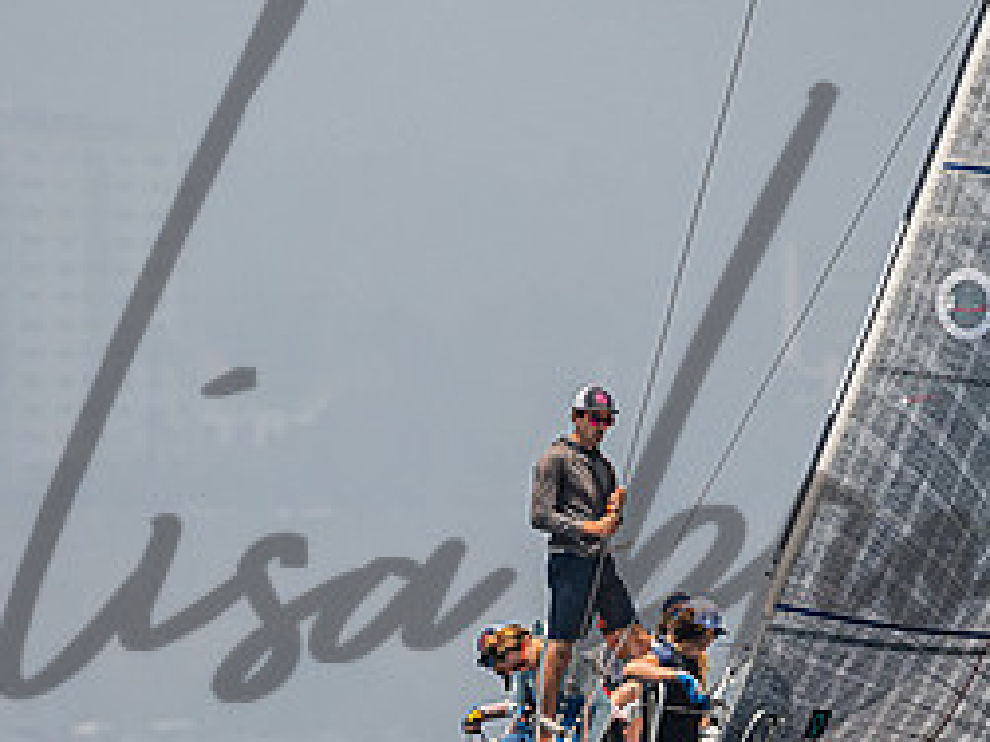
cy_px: 410
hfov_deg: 1.6
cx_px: 474
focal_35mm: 1212
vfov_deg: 1.2
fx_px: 34646
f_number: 6.3
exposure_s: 1/4000
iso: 400
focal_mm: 400
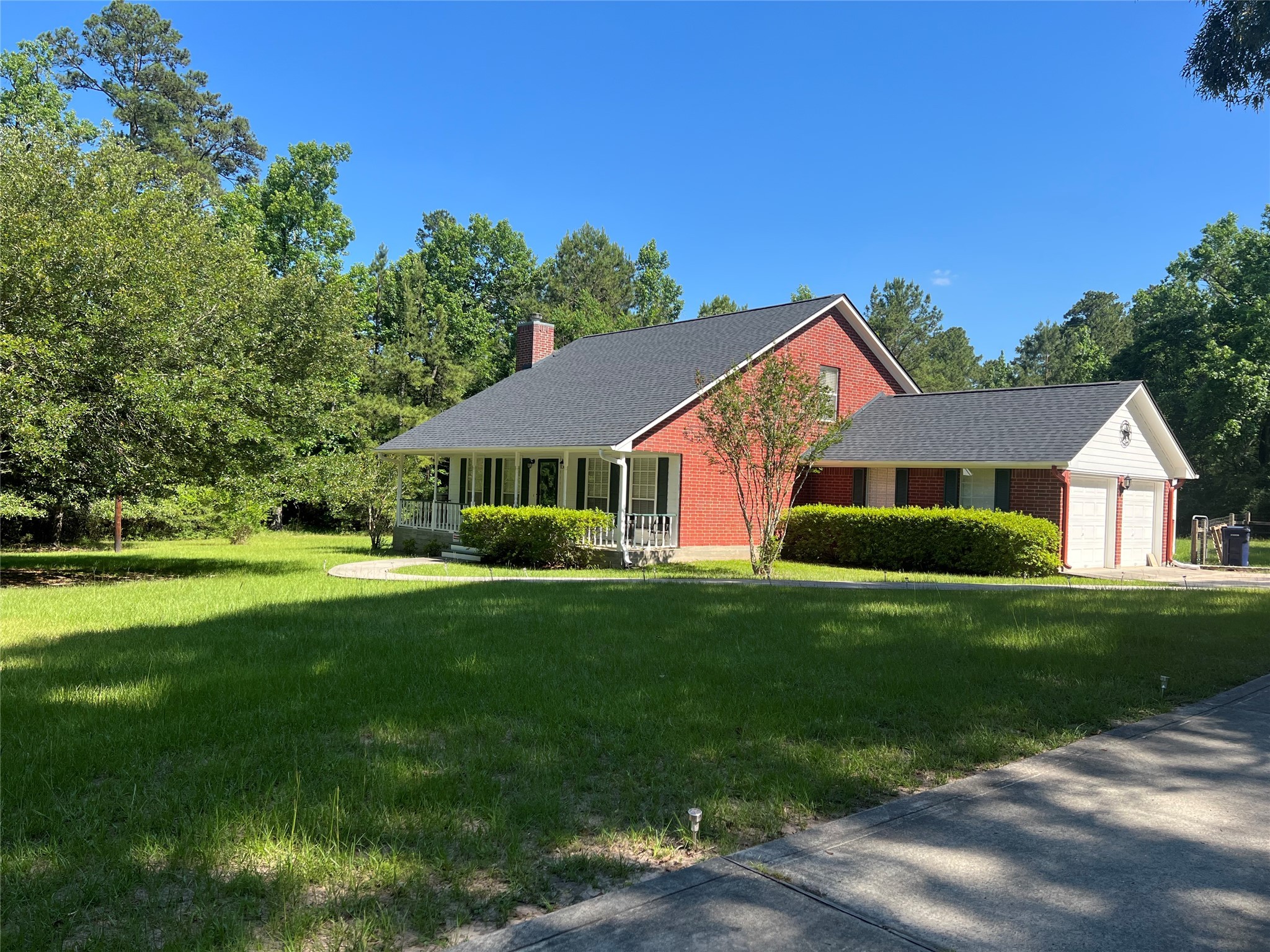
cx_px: 635
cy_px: 476
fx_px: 954
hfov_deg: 67.3
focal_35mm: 26
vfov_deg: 53.1
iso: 50
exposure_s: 1/2123
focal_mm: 5.7
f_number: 1.5
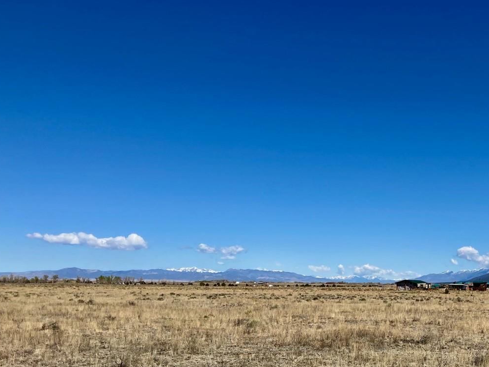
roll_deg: -2.1
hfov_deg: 41.0
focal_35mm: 45
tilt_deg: +1.7
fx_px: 636
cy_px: 271
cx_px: 362
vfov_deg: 31.7
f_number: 1.8
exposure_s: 1/3472
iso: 32
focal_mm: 3.99
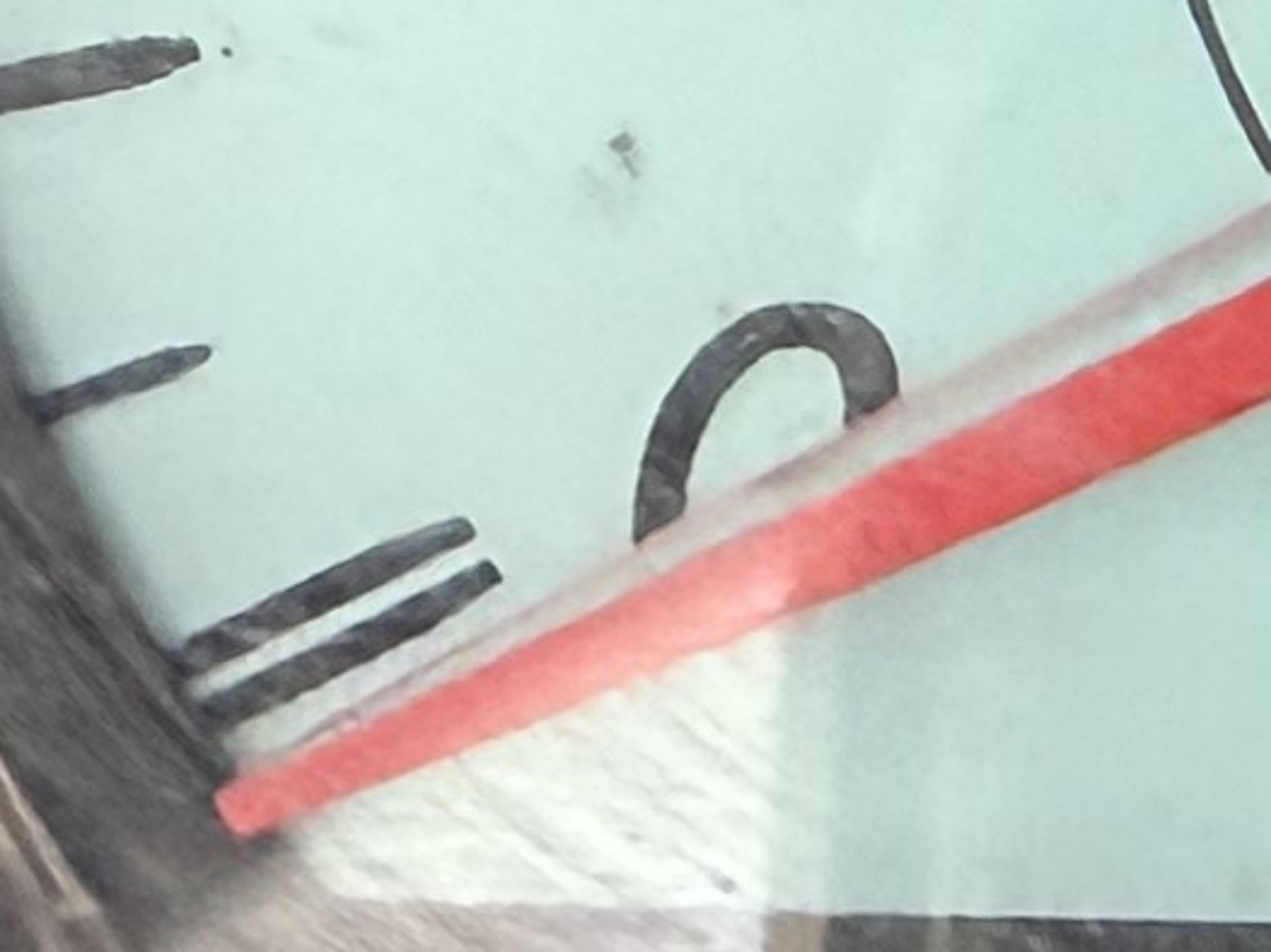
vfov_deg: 7.6
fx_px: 6753
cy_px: -1174
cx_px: 2296
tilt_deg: -27.4
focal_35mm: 184
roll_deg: -4.9
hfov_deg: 10.1
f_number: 2.2
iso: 400
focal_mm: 2.22
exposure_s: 1/60
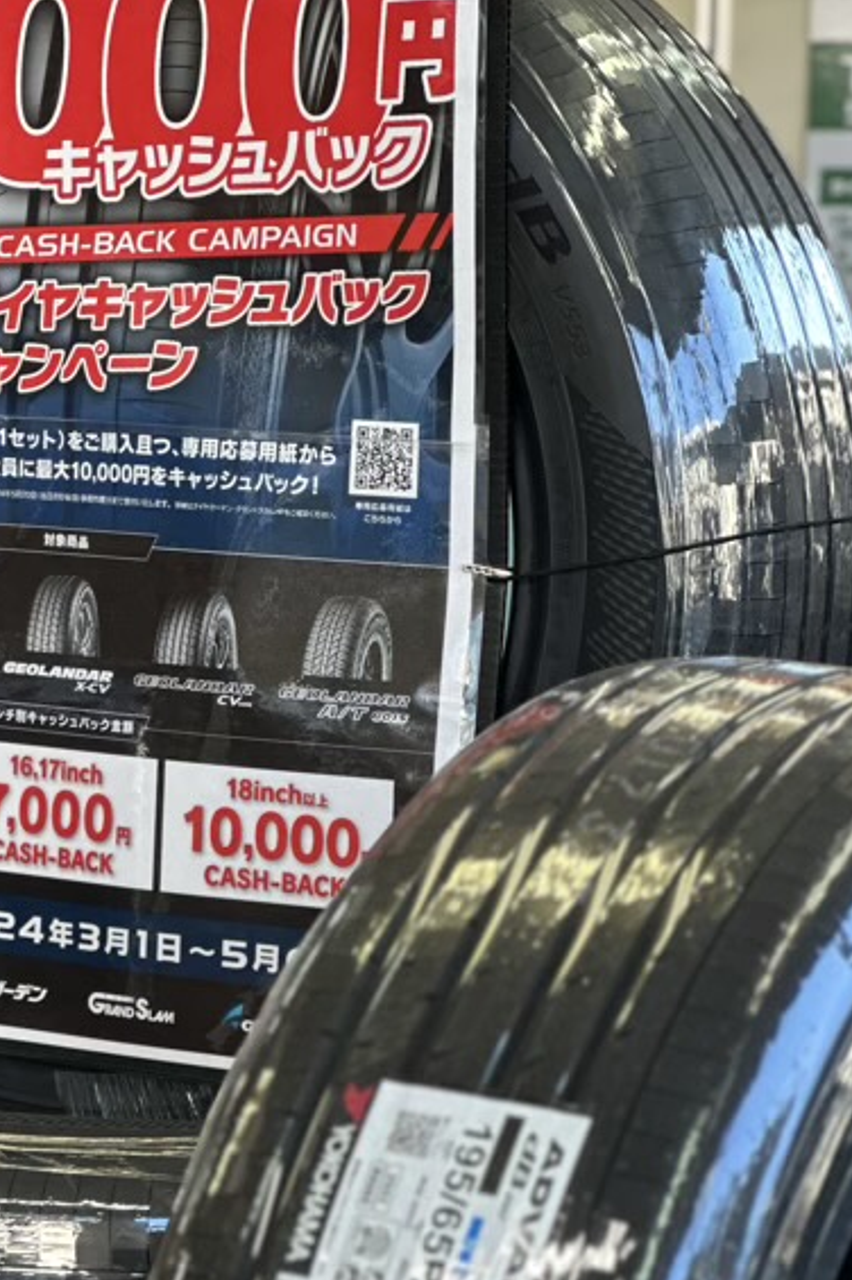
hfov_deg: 11.3
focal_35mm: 121
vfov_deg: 16.9
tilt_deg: -5.5
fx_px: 4300
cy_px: 708
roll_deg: -0.6
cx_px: 206
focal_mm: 9
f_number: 2.8
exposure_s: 1/100
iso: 160
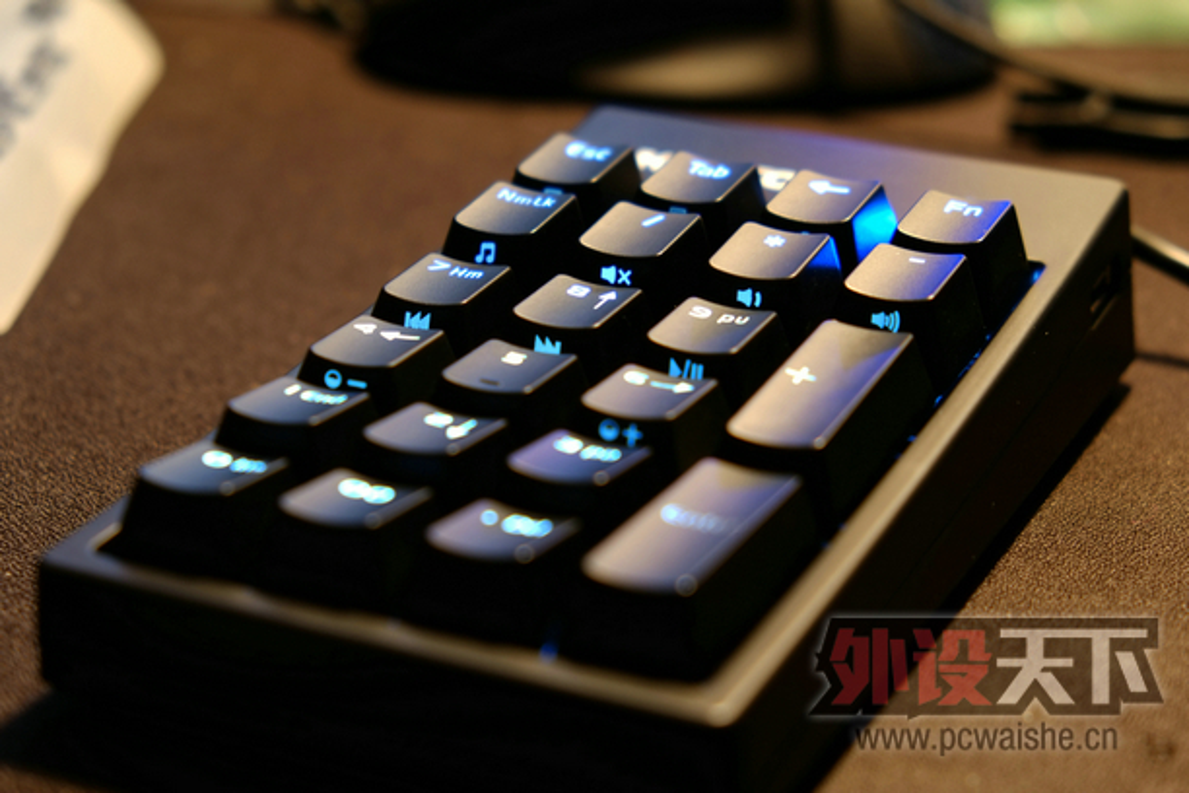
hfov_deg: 24.5
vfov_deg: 16.5
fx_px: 2741
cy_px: 396
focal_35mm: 83
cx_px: 594
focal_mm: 55
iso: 100
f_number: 4
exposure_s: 3.5
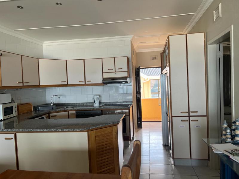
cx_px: 120
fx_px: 180
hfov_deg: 67.3
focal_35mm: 26
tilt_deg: -2.6
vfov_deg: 53.1
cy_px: 90
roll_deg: +1.6
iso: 64
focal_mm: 5.7
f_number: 1.5
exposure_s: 1/121
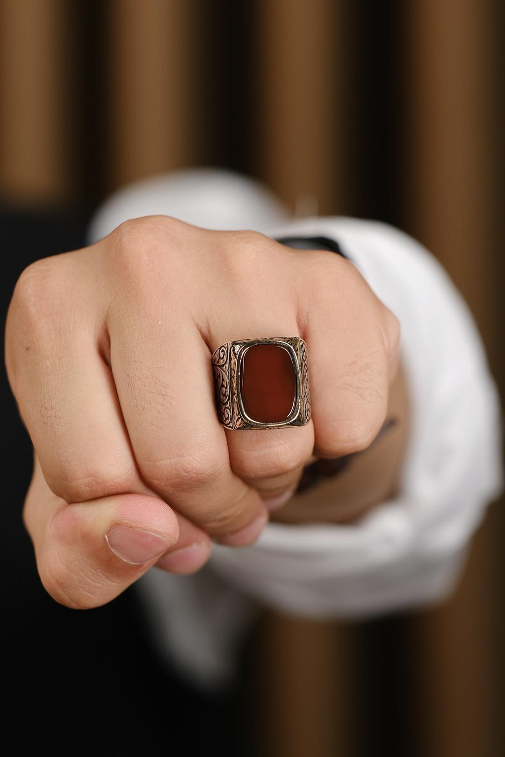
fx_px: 1767
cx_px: 252
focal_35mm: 84
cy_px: 378
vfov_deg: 24.2
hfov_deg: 16.3
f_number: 2.2
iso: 200
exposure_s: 1/200
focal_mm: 56
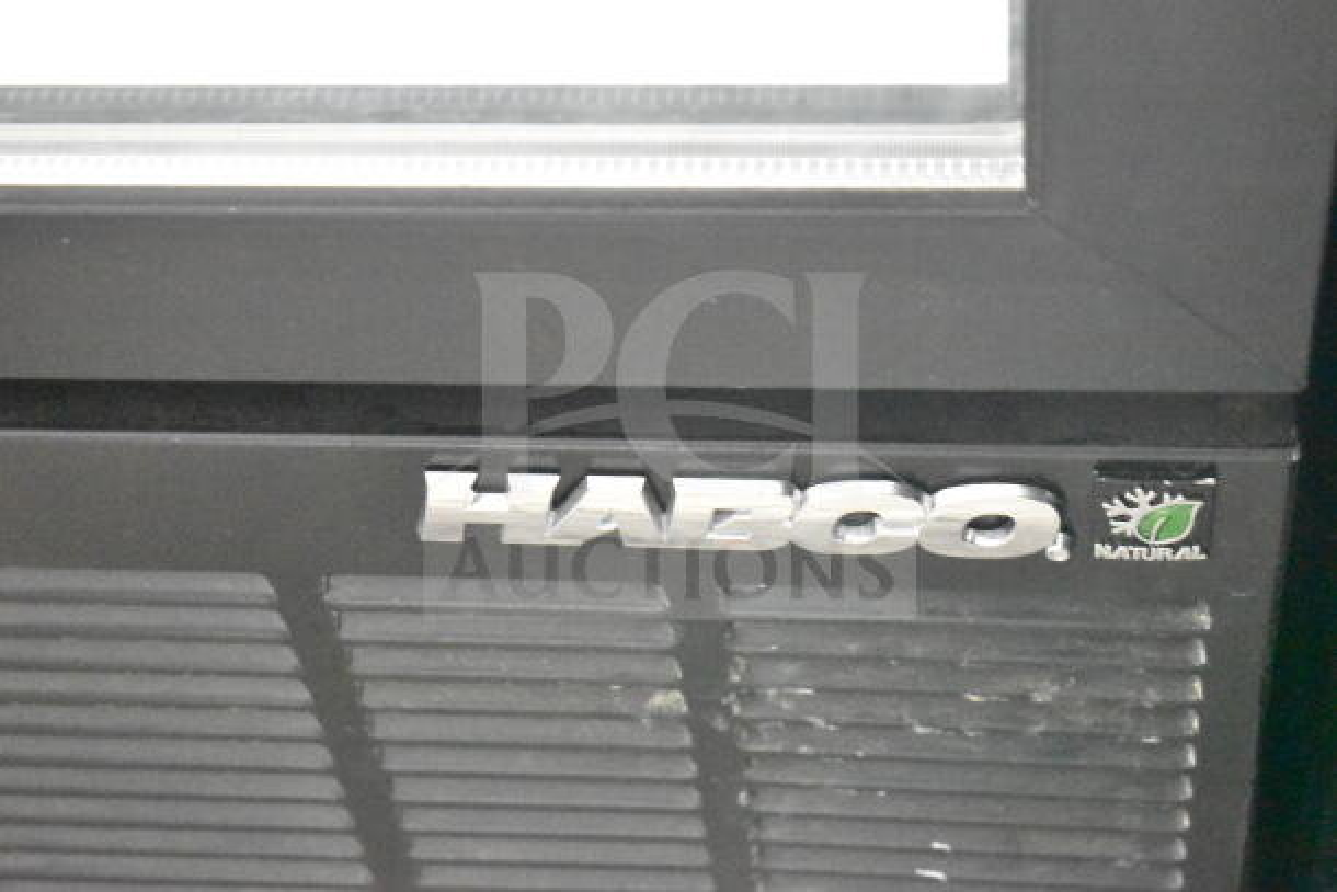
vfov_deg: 16.6
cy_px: 446
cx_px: 668
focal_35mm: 82
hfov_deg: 24.6
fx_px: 3064
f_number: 5.6
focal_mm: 55
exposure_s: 1/25
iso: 25600
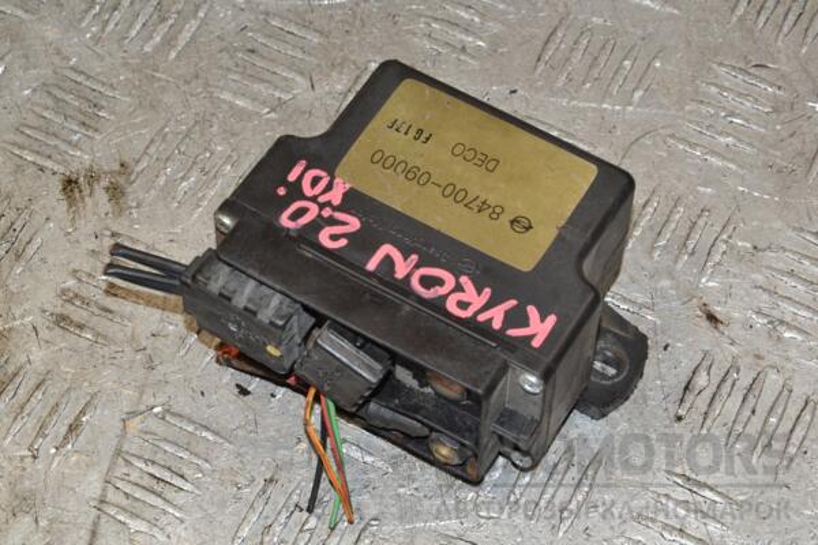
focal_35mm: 105
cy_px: 272
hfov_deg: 19.5
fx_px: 2386
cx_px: 409
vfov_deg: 13.0
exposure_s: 1/200
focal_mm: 70
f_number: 11
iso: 800
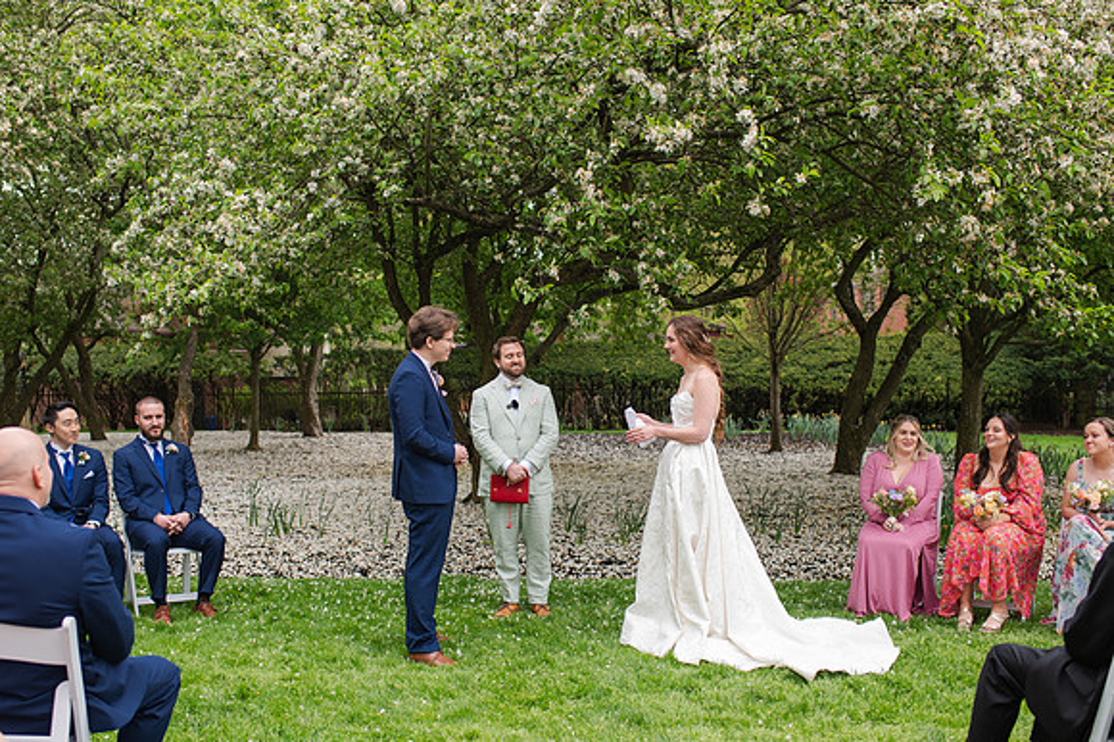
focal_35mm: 42
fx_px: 1291
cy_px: 377
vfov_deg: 32.0
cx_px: 535
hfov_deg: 46.7
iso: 180
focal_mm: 35
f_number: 3.2
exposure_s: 1/640
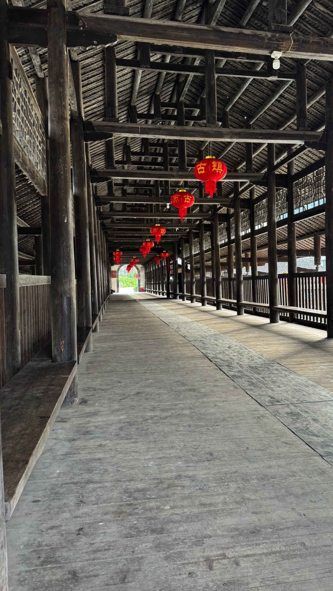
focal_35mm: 27
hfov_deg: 42.6
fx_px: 424
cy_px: 287
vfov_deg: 69.8
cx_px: 203
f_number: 1.78
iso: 200
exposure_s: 1/79
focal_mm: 6.76
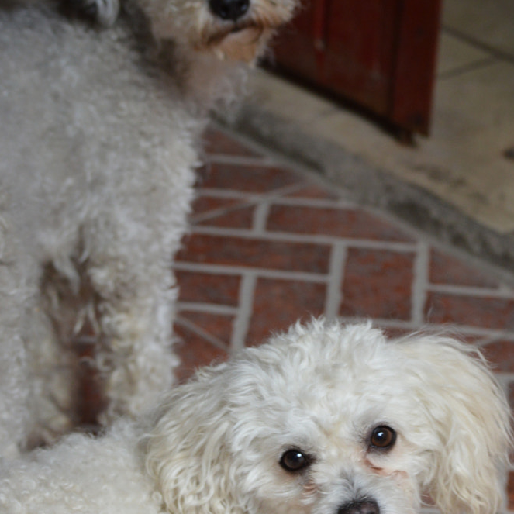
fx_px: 2839
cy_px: 328
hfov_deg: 10.3
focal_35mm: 169
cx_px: 333
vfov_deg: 10.3
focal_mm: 55
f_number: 4.5
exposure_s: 1/80
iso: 400
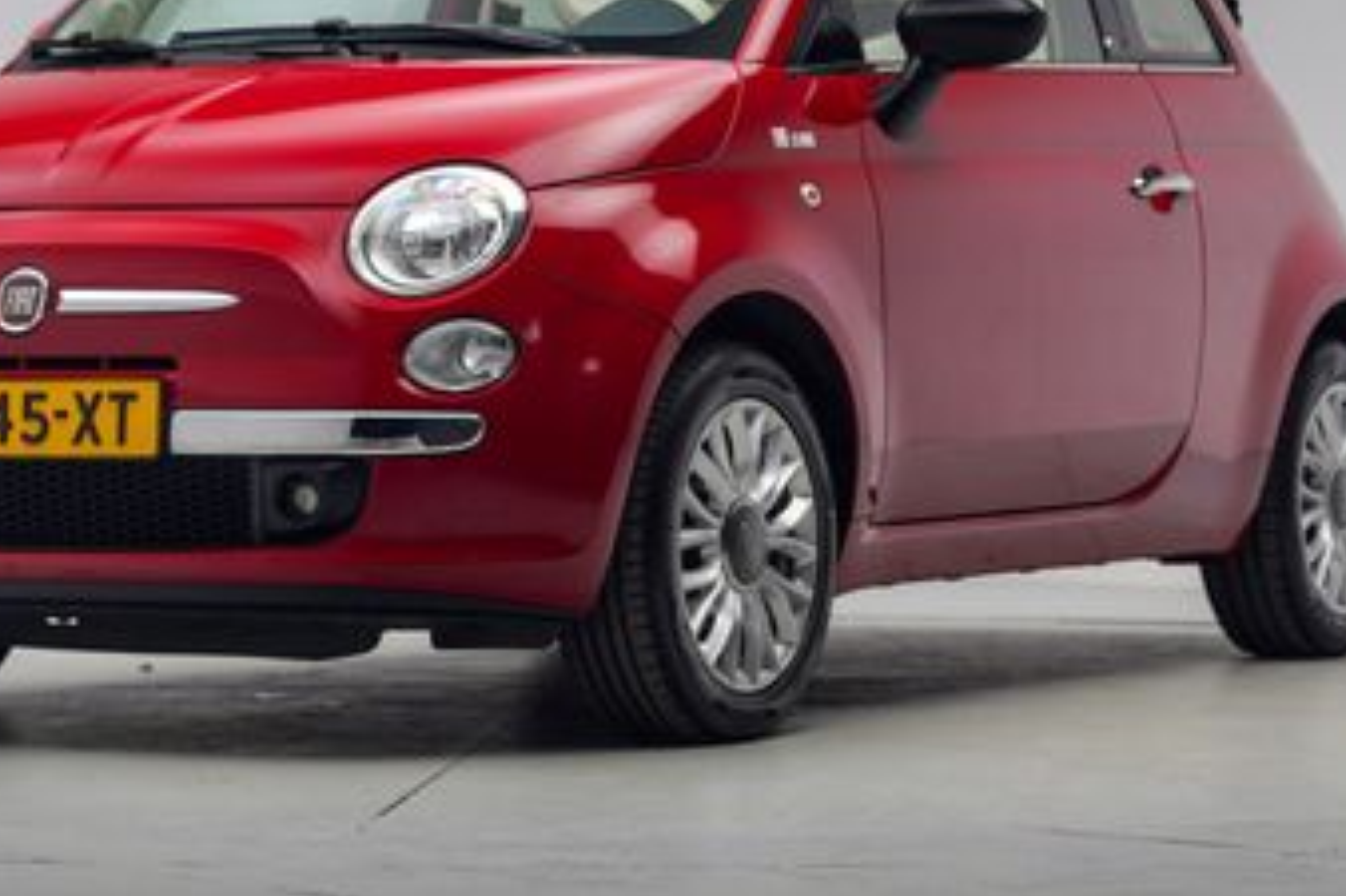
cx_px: 550
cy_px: 237
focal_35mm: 74
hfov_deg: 27.3
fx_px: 2765
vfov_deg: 18.3
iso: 100
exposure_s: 1/13
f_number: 4
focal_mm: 50
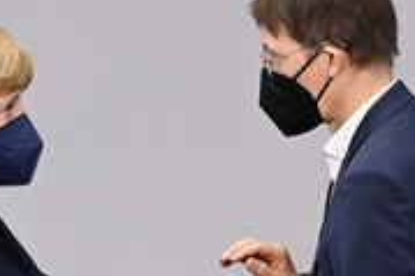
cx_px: 152
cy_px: 292
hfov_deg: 2.4
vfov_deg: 1.6
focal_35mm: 855
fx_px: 9847
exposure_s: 1/500
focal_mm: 340
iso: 8000
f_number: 5.6
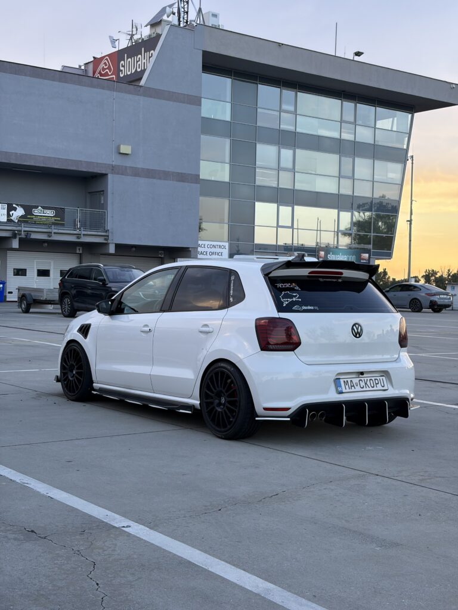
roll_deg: -0.8
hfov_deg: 28.0
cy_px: 305
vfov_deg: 36.8
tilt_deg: -0.8
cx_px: 229
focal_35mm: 52
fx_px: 917
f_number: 1.6
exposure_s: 1/121
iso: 32
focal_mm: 5.96
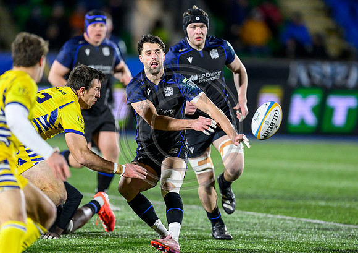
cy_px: 107
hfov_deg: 4.2
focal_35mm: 480
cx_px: 182
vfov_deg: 3.0
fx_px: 4857
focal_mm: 400
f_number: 3.2
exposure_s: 1/1600
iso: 5000
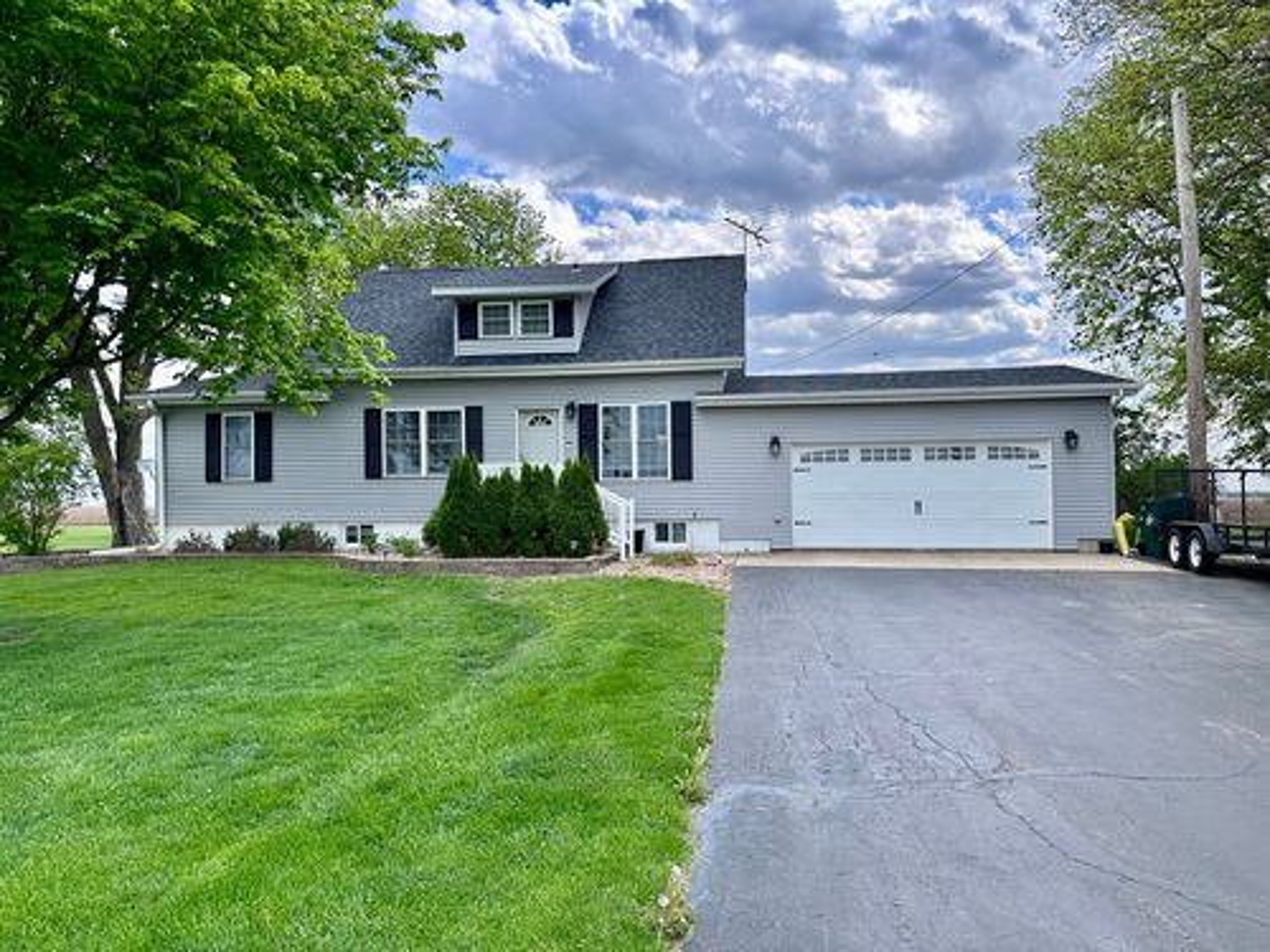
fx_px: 881
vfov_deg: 56.8
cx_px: 635
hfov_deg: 71.6
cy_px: 476
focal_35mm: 24
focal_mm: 6.86
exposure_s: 1/1779
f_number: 1.78
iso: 80
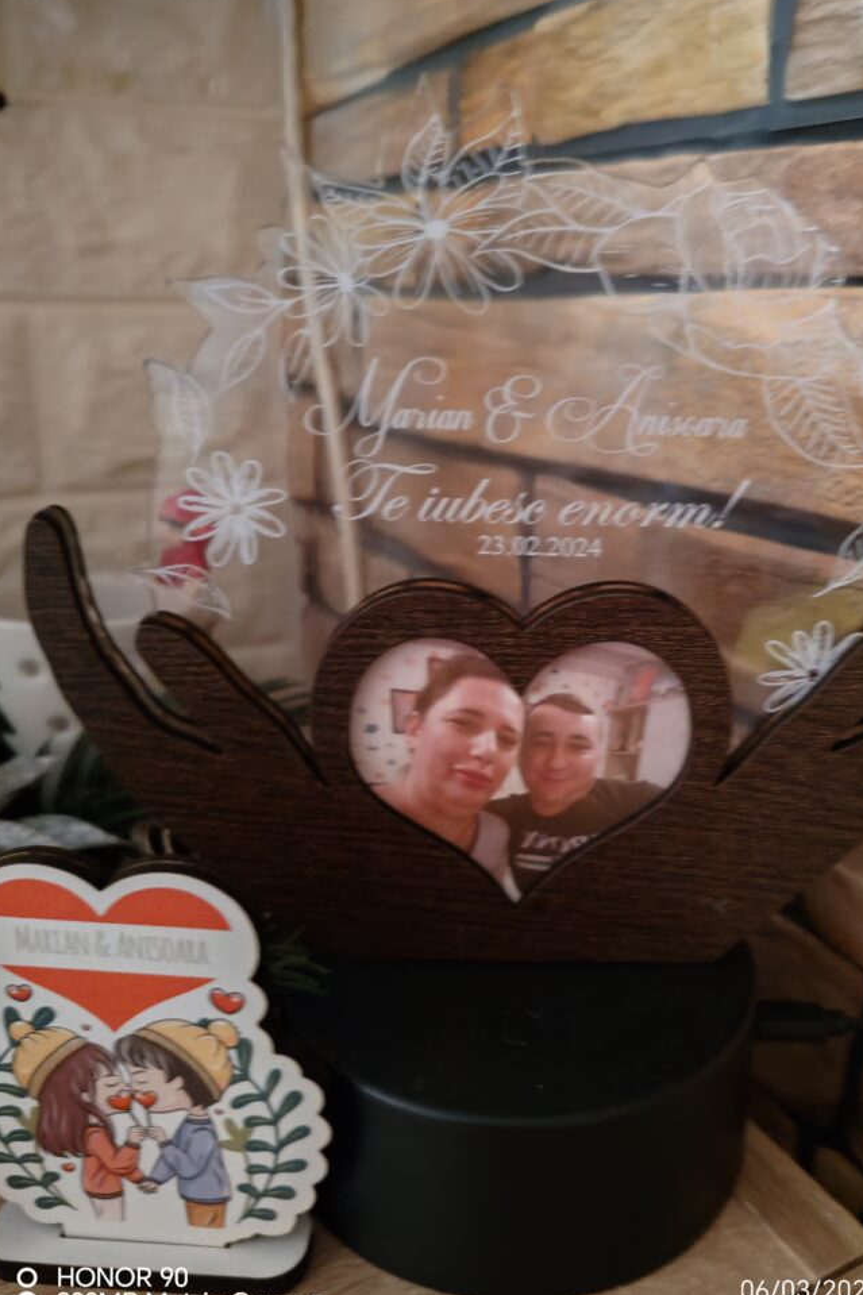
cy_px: 651
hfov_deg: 43.5
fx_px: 1079
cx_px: 489
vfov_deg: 61.9
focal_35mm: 30
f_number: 1.9
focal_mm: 6.12
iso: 12800
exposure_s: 1/16
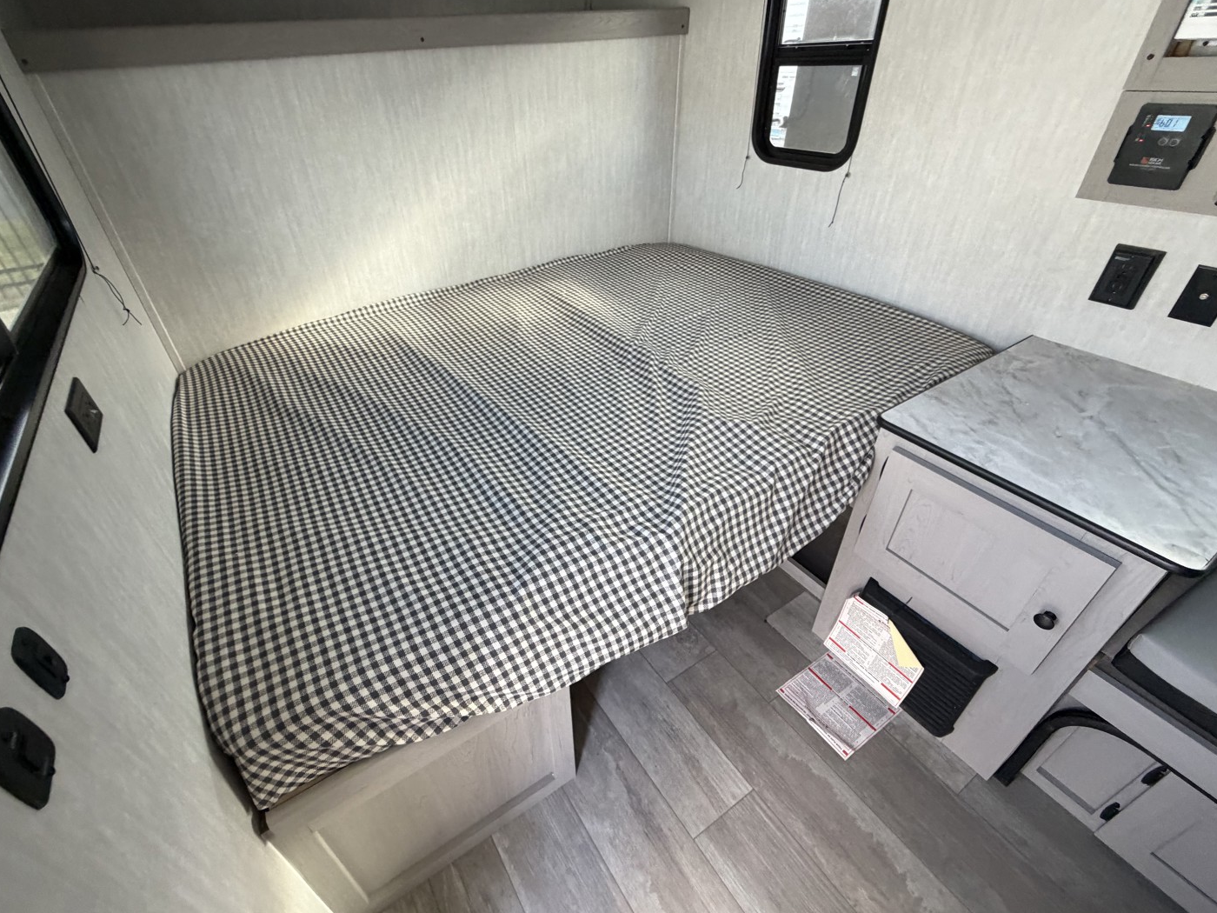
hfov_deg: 94.3
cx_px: 565
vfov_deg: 78.1
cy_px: 440
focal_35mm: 16
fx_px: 563
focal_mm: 2.22
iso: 320
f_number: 2.2
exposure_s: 1/121
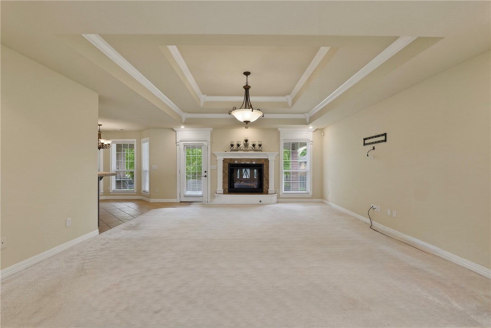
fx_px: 191
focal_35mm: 14
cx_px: 246
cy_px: 164
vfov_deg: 81.2
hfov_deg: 104.3
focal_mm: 14
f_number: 8
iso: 400
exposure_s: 1/80
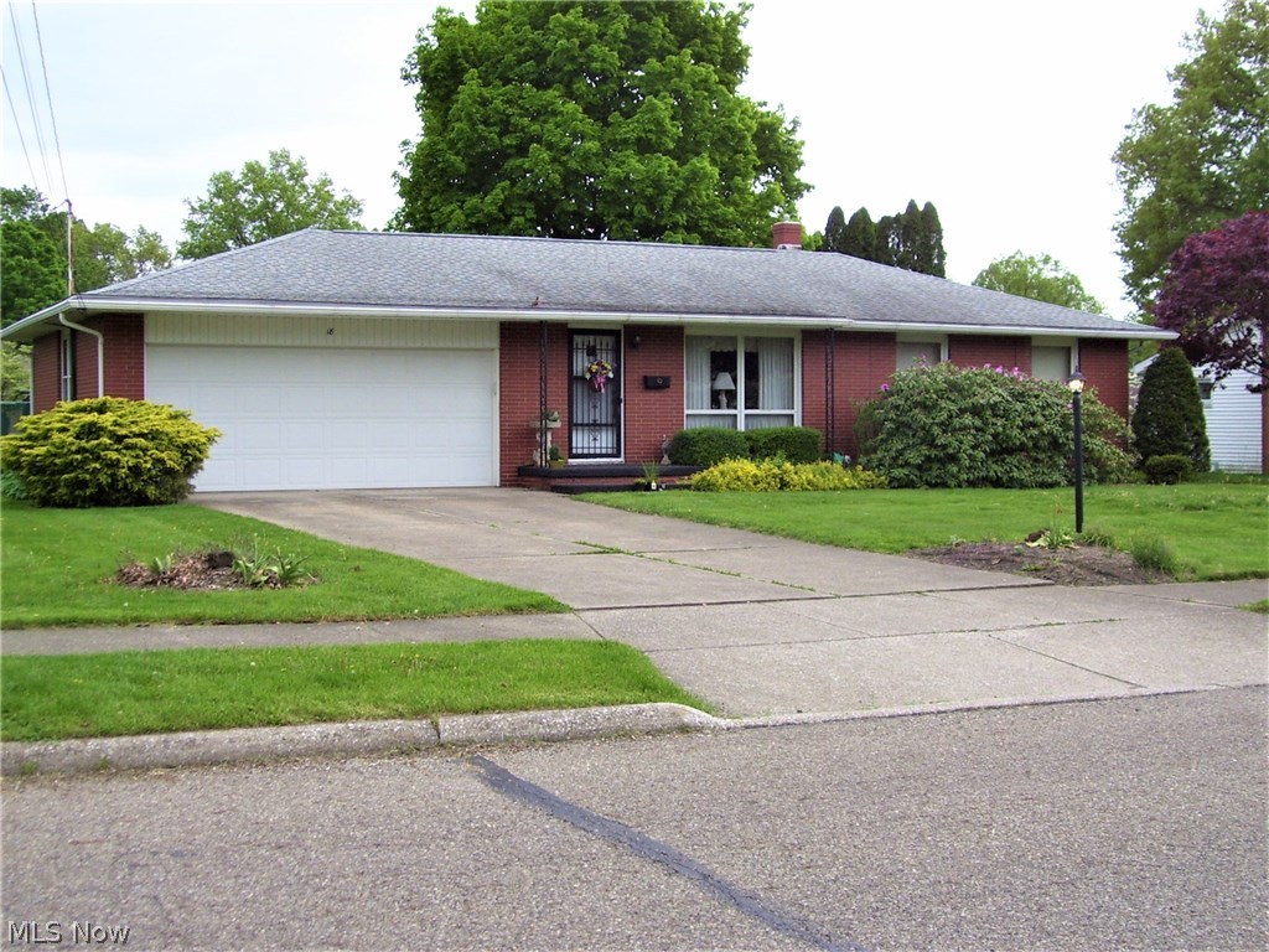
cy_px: 476
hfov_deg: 42.1
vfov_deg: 32.2
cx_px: 634
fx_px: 1650
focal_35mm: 45
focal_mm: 7.6
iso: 80
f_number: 3
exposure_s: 1/180
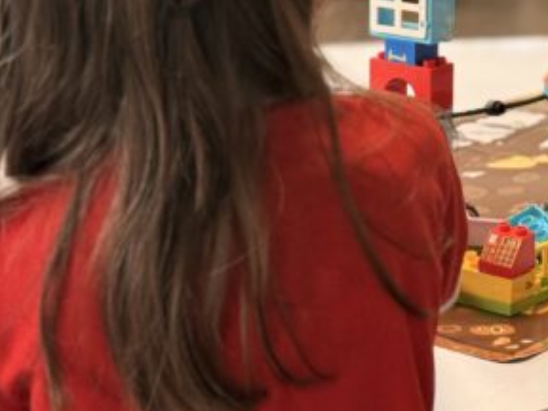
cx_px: 540
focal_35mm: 128
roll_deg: -1.8
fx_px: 2026
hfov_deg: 15.1
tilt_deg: -9.5
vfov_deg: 11.5
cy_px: -2
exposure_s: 1/243
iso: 100
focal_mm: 6.76
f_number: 1.78
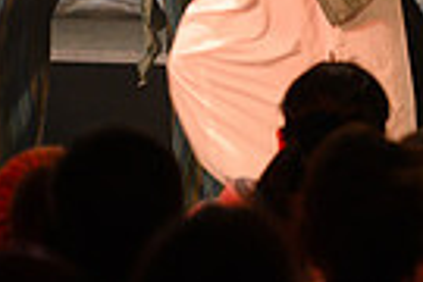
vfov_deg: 2.4
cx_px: 633
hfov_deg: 3.5
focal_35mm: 581
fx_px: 6826
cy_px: -296
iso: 640
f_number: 2.8
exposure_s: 1/160
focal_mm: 135
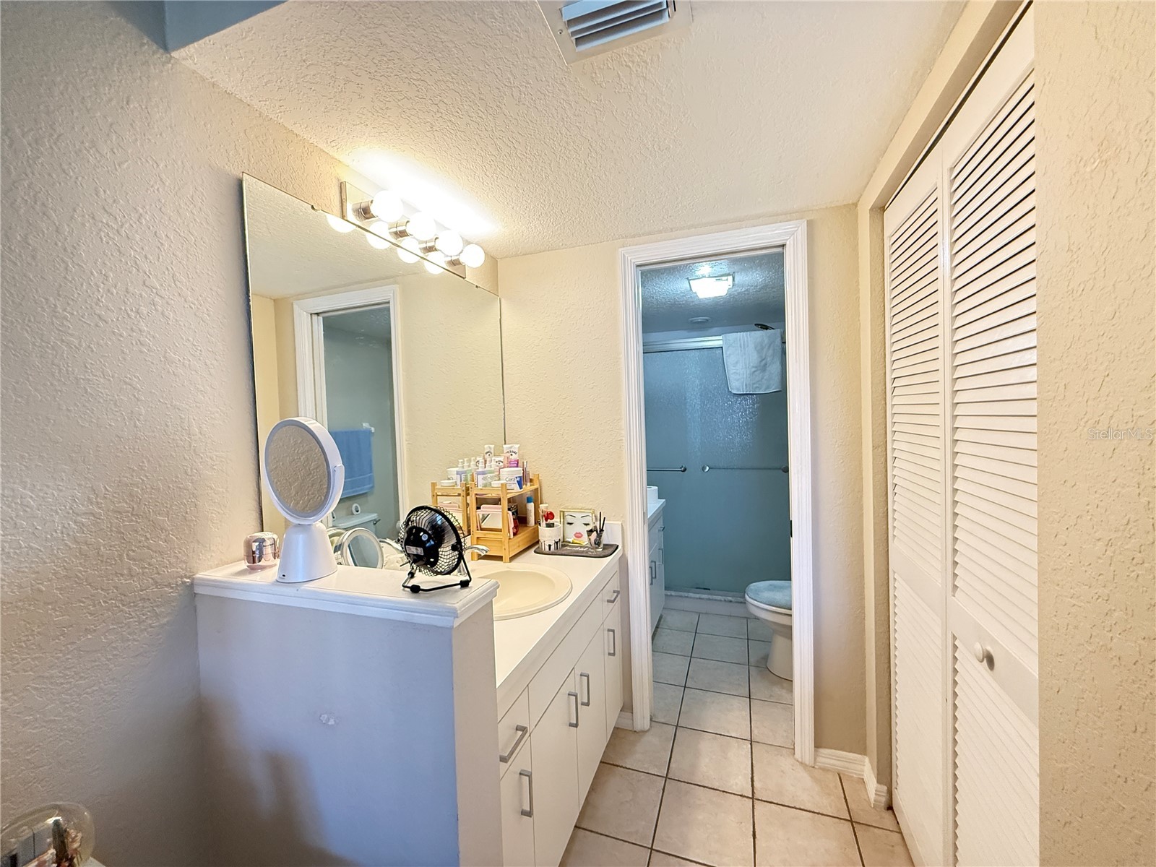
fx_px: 468
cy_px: 434
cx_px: 578
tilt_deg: -2.0
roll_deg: +1.6
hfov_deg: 102.1
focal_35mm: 14
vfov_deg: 85.7
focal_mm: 2.22
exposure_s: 1/60
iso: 640
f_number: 2.2
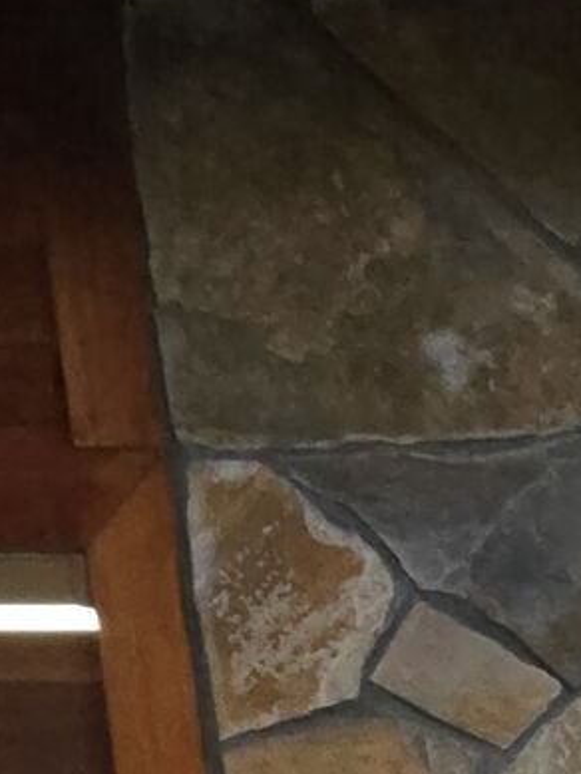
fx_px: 1722
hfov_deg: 12.4
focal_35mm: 77
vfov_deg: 17.5
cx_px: 1584
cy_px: 1570
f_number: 1.9
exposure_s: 1/30
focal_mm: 2.2
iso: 400
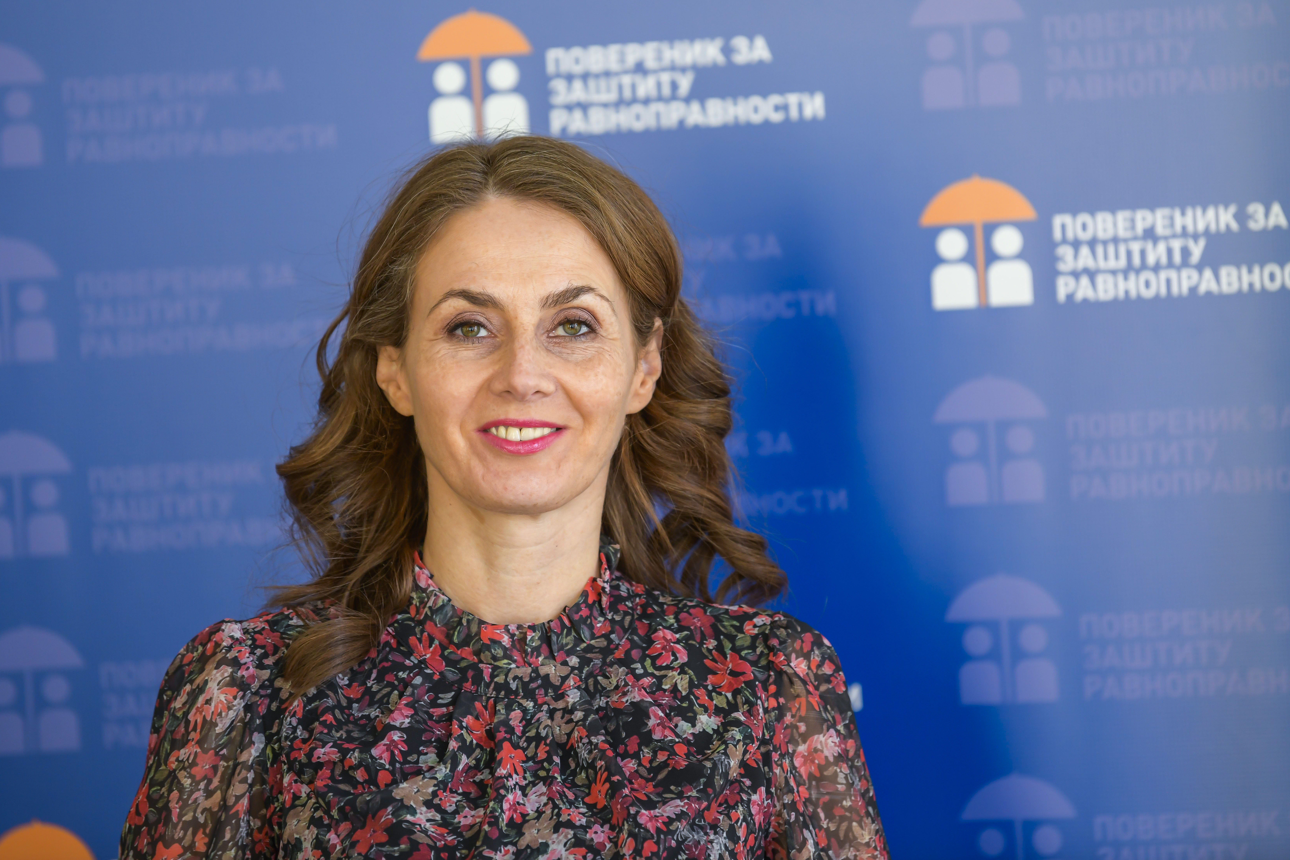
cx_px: 645
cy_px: 430
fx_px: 6091
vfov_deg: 8.1
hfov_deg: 12.1
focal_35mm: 170
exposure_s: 1/125
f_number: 2.8
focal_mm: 170
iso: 640
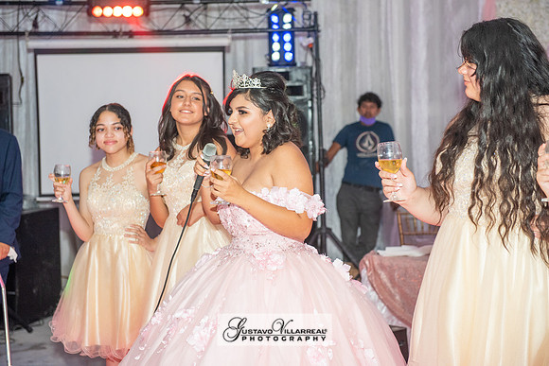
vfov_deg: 19.5
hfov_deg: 28.8
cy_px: 183
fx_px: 1068
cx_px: 274
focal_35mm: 70
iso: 1250
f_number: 4
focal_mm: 70
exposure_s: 1/160
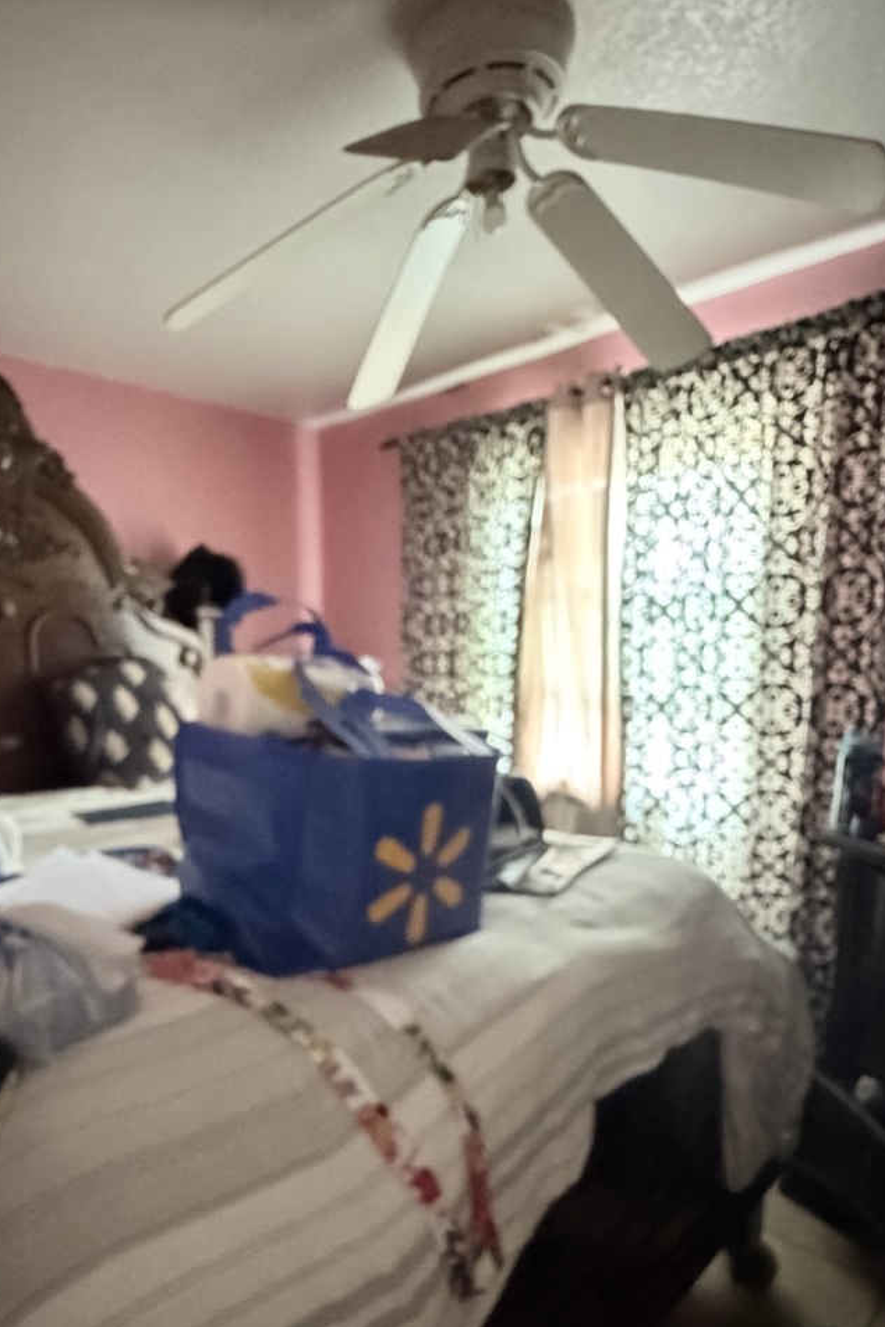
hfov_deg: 56.5
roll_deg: +0.1
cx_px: 330
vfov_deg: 77.8
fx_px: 811
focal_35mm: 22
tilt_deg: -9.3
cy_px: 788
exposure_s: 1/20
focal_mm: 2.22
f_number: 2.2
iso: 3200
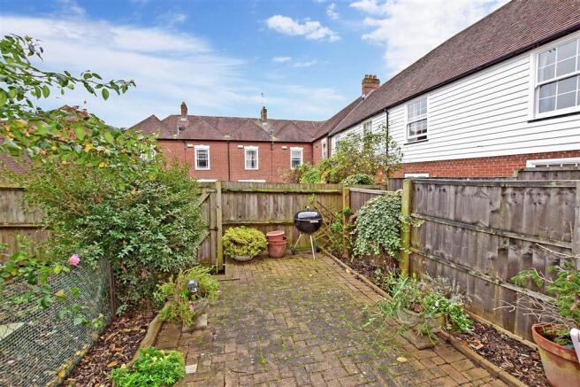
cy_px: 194
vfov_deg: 77.3
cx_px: 290
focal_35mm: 15
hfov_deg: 100.4
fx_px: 242
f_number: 8
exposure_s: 1/100
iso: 400
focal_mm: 10
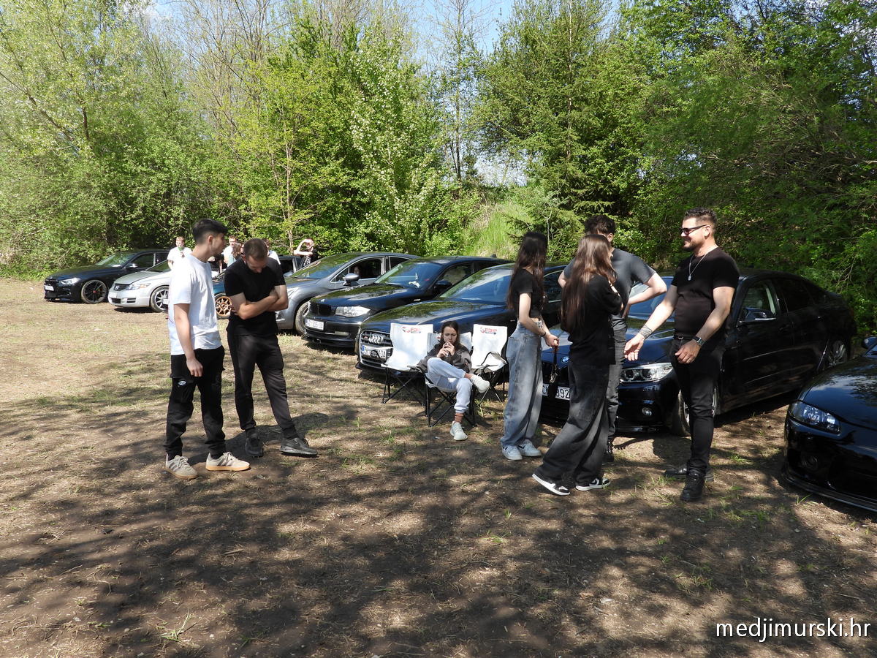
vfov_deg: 46.8
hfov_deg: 60.0
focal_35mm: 30
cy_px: 329
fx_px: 760
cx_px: 438
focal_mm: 5.4
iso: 100
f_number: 3.2
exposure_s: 1/640
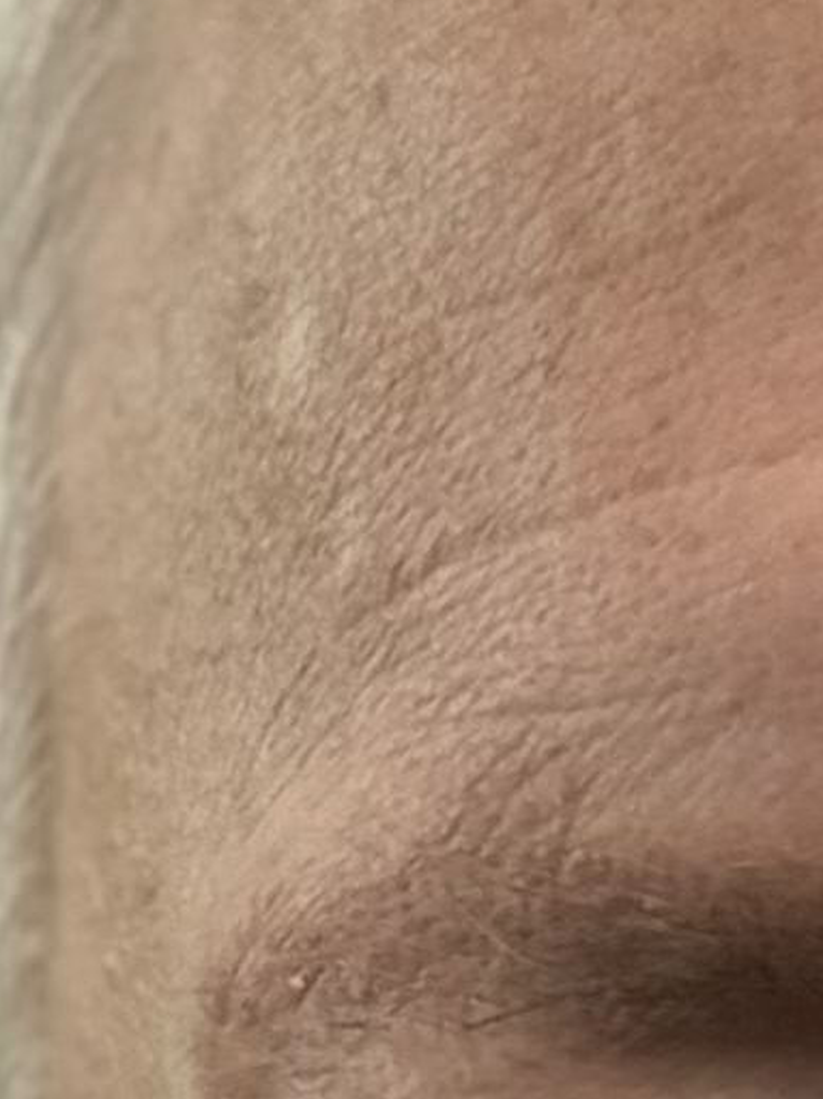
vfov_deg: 5.1
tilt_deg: -0.9
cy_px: 2822
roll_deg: +2.1
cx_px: 943
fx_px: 12019
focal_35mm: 379
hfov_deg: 3.9
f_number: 1.78
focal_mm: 6.76
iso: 100
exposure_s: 1/460
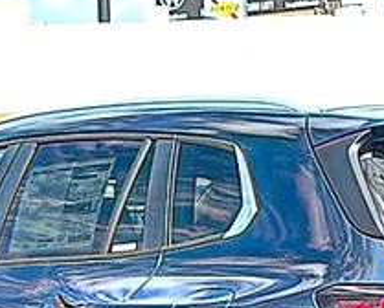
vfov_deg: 12.1
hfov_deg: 15.5
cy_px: 395
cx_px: 252
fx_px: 1412
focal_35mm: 124
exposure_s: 1/2674
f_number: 1.78
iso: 100
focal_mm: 6.86
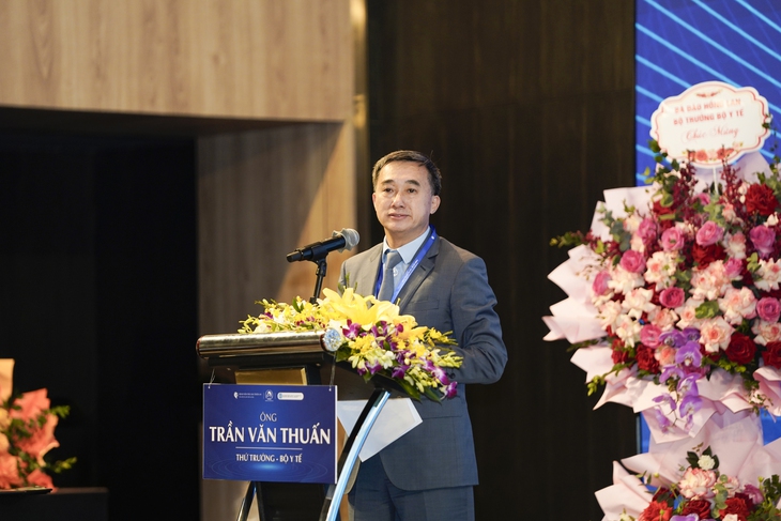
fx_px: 4339
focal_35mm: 200
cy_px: 260
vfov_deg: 6.9
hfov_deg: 10.3
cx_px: 390
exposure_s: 1/160
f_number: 2.8
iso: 800
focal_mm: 200
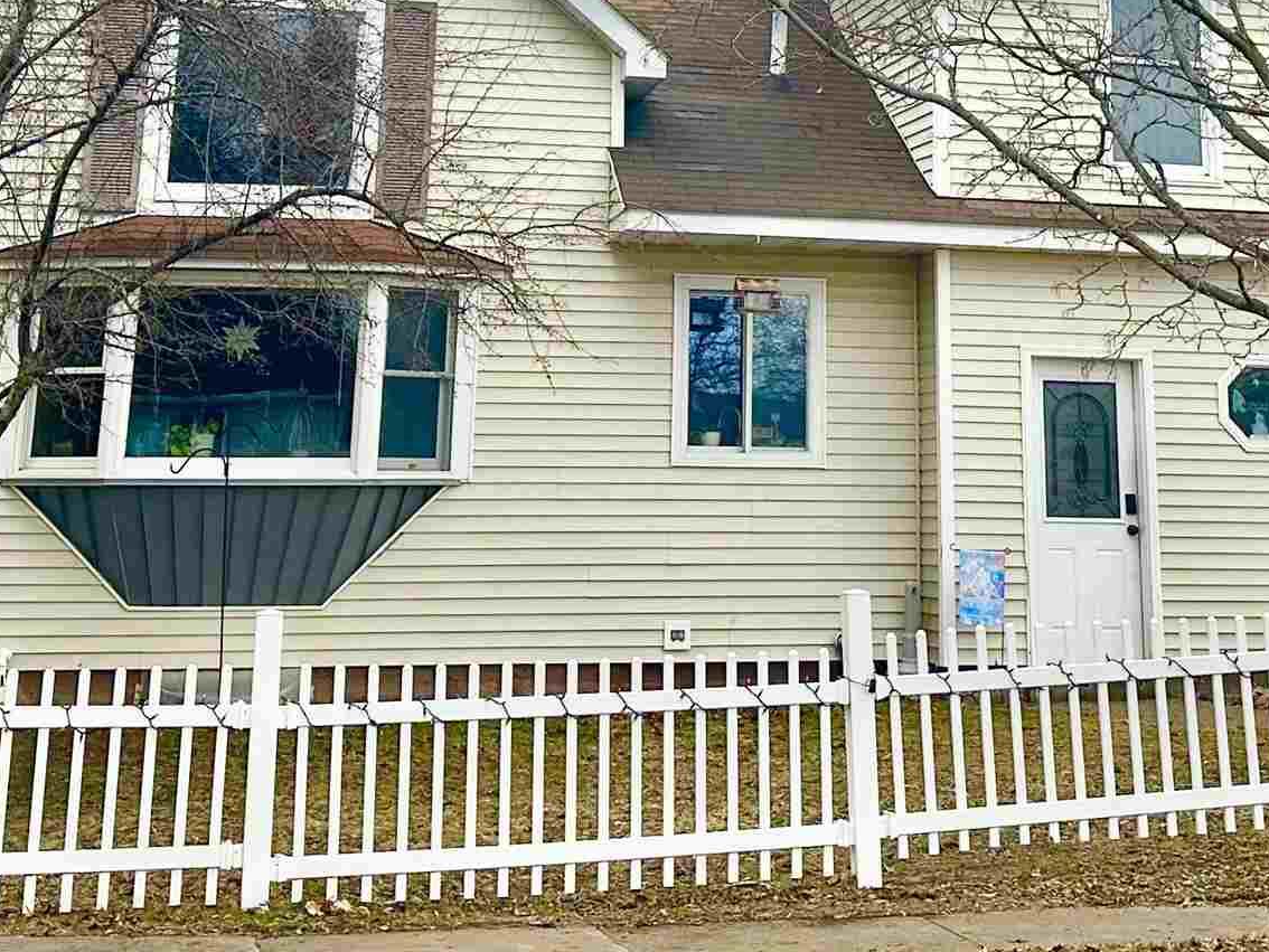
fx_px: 2383
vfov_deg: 21.1
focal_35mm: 65
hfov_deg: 29.7
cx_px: 780
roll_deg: -0.2
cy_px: -185
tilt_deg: +16.1
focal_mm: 6.86
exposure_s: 1/2967
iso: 80
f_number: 1.78
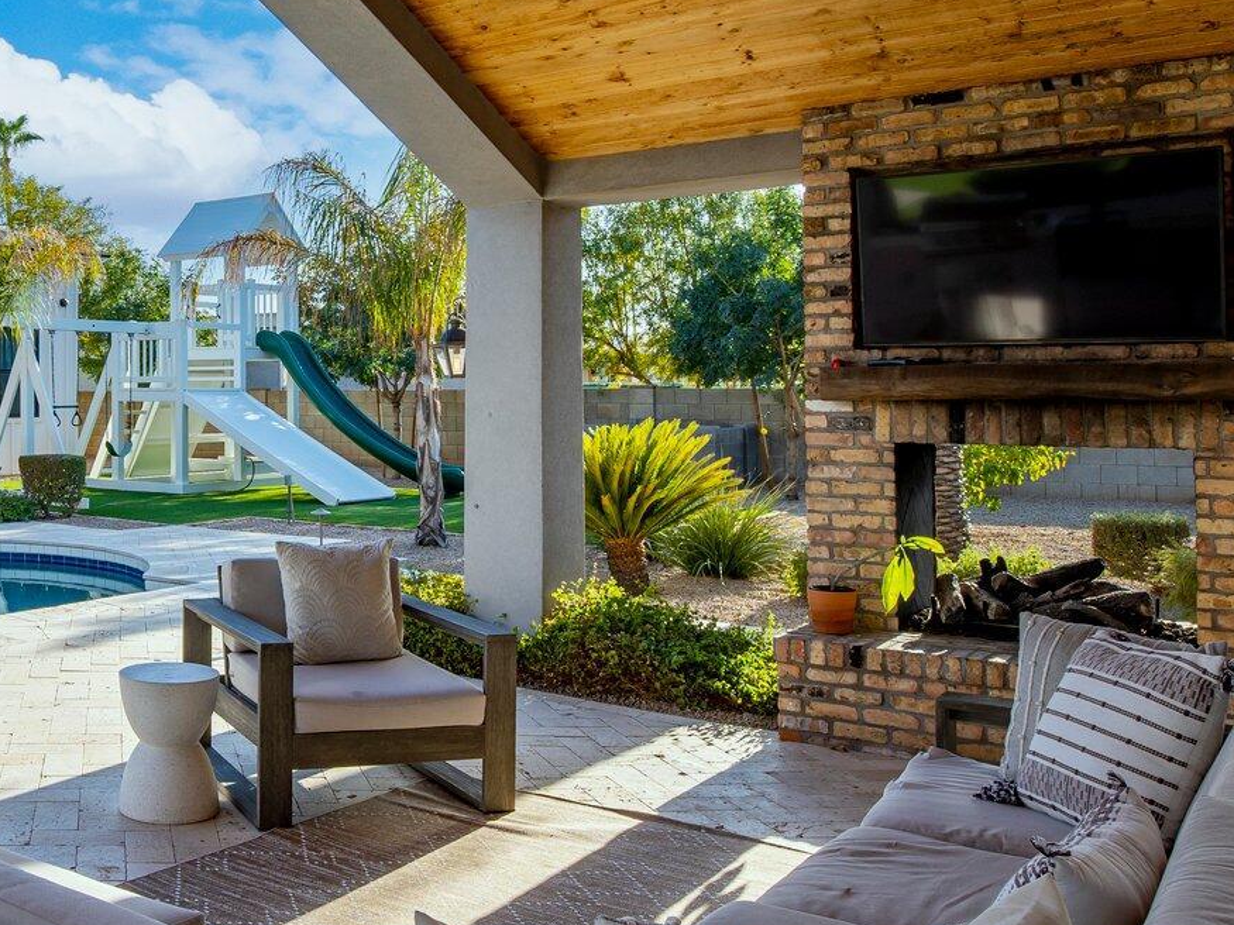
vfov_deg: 39.4
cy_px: 346
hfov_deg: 46.1
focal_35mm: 36
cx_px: 109
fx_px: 1283
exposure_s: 1/60
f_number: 11
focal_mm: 16
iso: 200
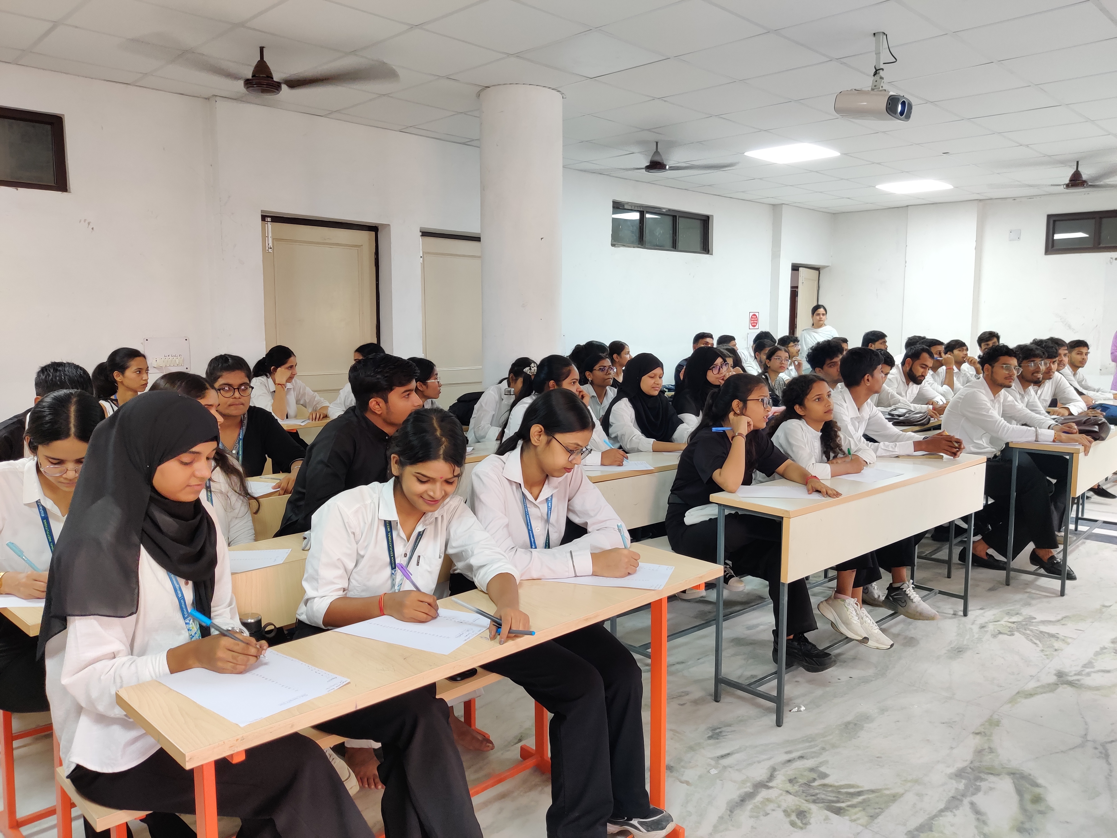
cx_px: 558
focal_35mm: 27
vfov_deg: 51.4
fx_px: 871
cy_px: 419
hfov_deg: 65.3
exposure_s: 1/50
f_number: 1.75
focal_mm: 4.75
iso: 500
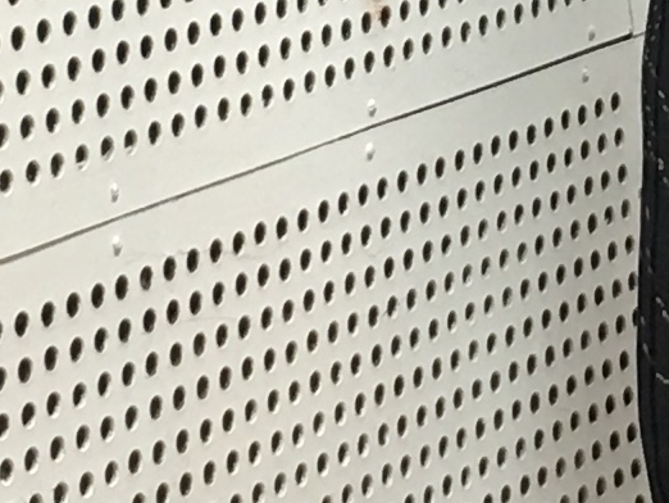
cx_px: 818
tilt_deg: +0.8
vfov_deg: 6.5
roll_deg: +6.0
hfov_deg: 8.7
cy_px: -438
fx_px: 4331
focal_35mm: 224
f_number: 2.2
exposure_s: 1/15
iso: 40
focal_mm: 4.15
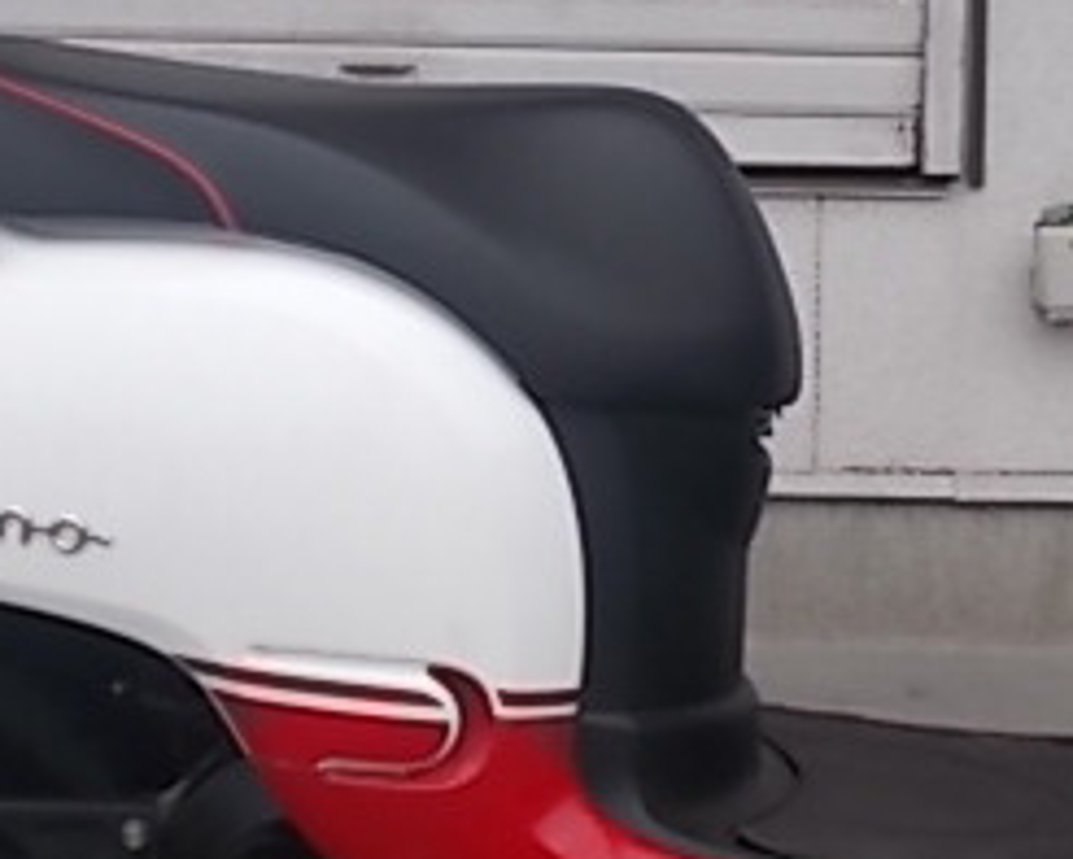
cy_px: 227
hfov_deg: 19.3
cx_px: 750
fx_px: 3145
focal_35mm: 99
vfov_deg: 15.5
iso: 80
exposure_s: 1/160
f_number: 3.9
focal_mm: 6.9
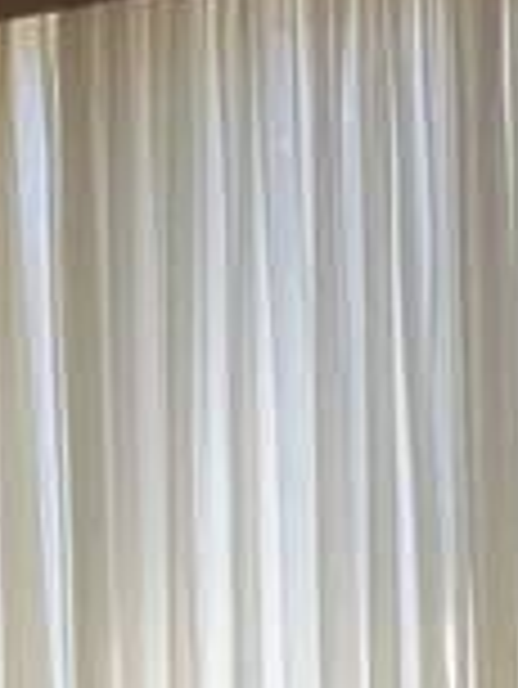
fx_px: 2431
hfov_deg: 11.1
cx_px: -504
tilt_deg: +2.1
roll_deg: +1.0
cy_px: 679
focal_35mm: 122
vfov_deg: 15.8
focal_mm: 1.57
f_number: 1.8
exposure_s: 1/60
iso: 200
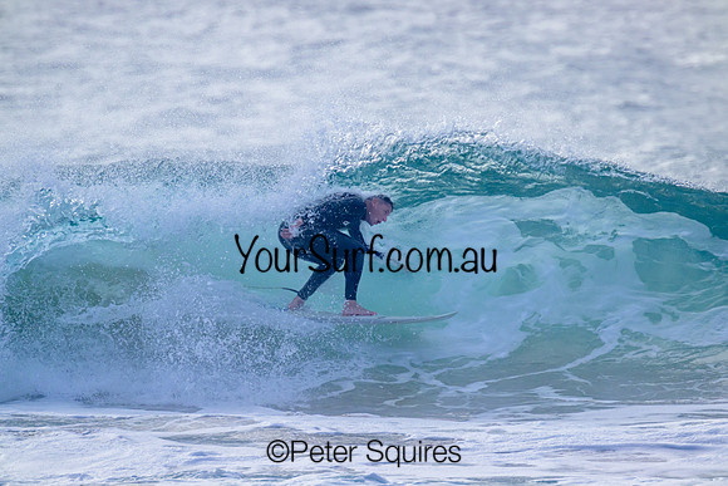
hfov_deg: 2.6
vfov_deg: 1.7
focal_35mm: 800
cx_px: 364
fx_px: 16181
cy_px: 243
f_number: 11
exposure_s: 1/2000
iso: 1250
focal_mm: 800
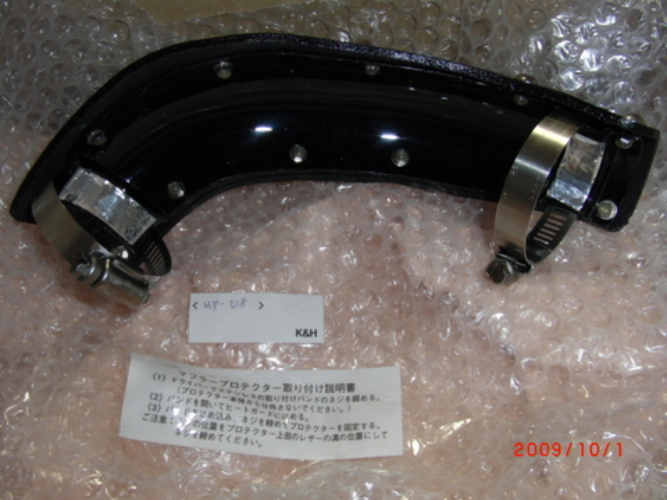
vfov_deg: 38.7
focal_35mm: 37
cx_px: 334
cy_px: 250
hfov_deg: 50.1
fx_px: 713
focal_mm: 6.42
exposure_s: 1/15
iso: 100
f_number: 3.6
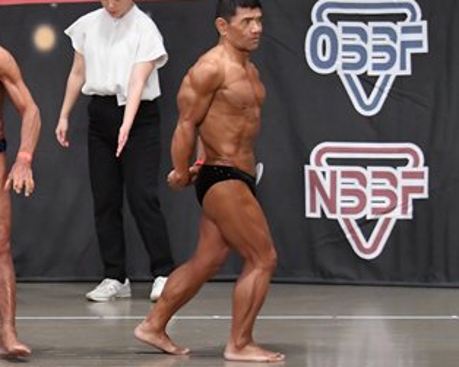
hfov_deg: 6.1
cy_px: 155
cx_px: -94
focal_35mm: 313
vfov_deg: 4.9
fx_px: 4251
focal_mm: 90
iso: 5000
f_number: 5.6
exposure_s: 1/400
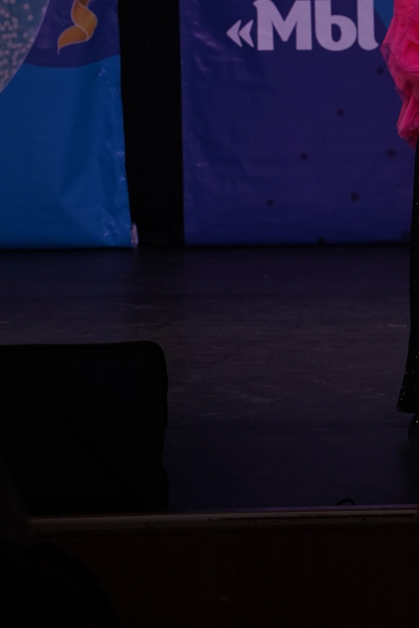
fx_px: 4451
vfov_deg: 8.0
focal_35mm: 255
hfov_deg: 5.4
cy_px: 47
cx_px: 435
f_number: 5.6
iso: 1600
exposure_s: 1/250
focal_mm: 118
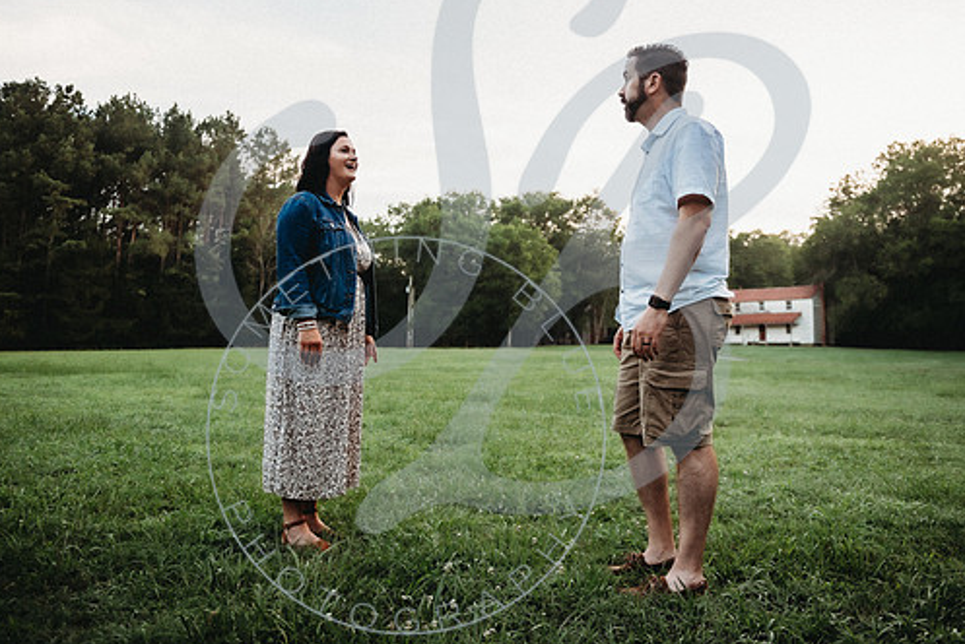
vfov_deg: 46.3
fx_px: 751
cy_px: 273
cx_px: 503
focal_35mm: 28
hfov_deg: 65.4
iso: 400
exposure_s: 1/250
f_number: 2.8
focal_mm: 24
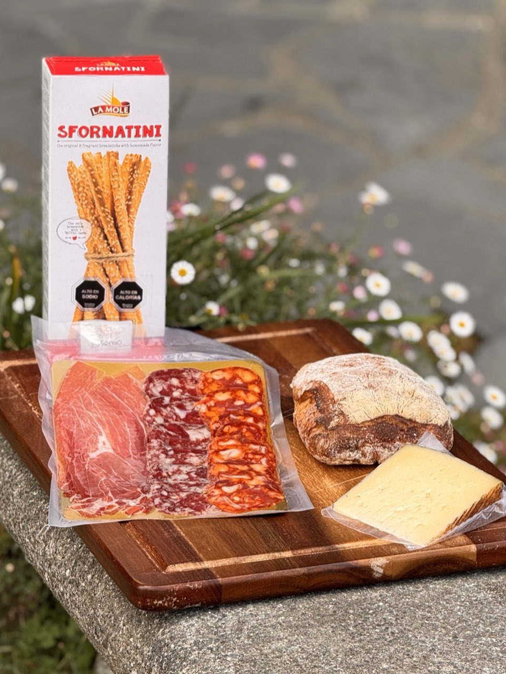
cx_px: 242
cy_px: 359
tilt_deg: -22.1
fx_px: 3428
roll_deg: +2.1
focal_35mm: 176
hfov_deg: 8.4
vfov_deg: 11.2
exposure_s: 1/346
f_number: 2.8
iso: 50
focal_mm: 15.66
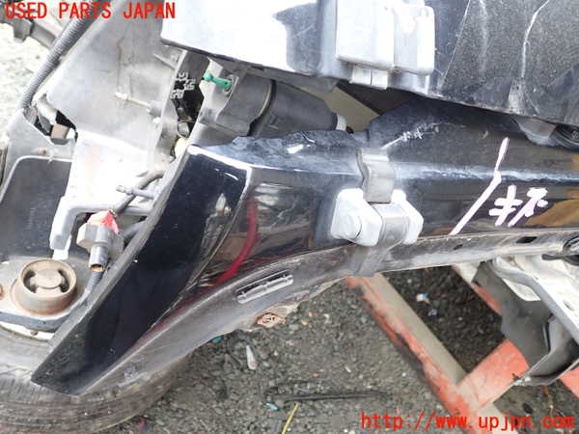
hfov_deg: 60.0
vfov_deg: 46.8
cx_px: 290
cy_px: 217
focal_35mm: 30
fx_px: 502
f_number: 2.3
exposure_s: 1/60
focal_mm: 5.4
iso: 160
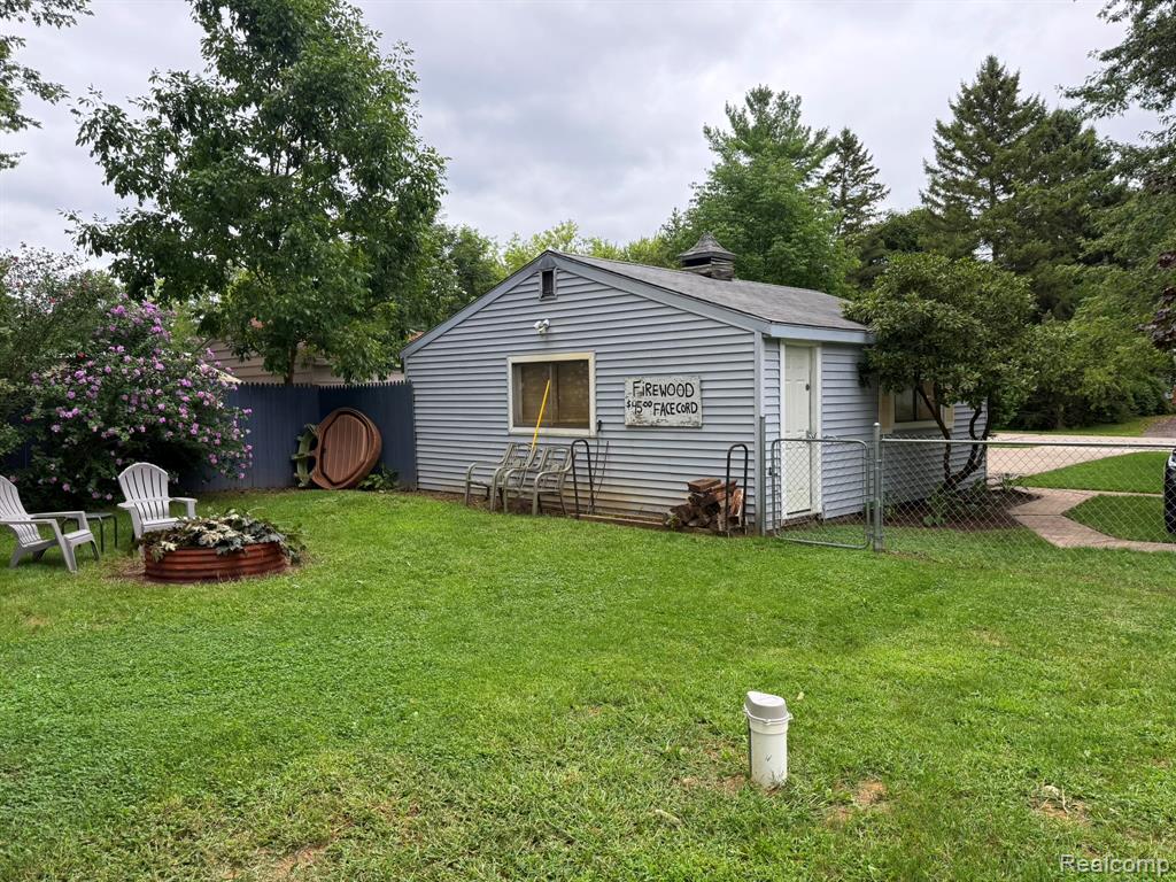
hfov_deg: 71.6
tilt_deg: -3.0
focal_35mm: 24
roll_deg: -2.0
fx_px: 815
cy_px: 441
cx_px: 588
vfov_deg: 56.8
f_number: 1.78
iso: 100
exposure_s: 1/665
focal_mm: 6.76
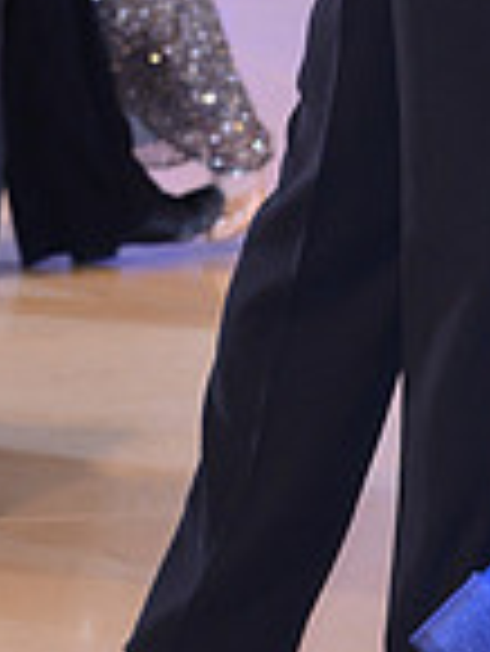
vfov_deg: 5.0
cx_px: 704
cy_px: -270
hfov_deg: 3.8
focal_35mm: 392
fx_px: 7388
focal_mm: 102
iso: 1250
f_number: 5
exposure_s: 1/250
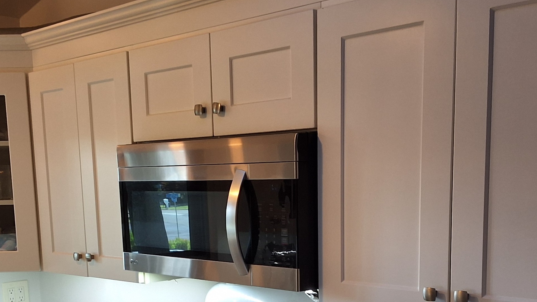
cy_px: 294
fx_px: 740
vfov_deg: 22.3
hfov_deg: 39.9
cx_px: 263
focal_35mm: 52
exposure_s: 1/40
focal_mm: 2.91
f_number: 1.9
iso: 50
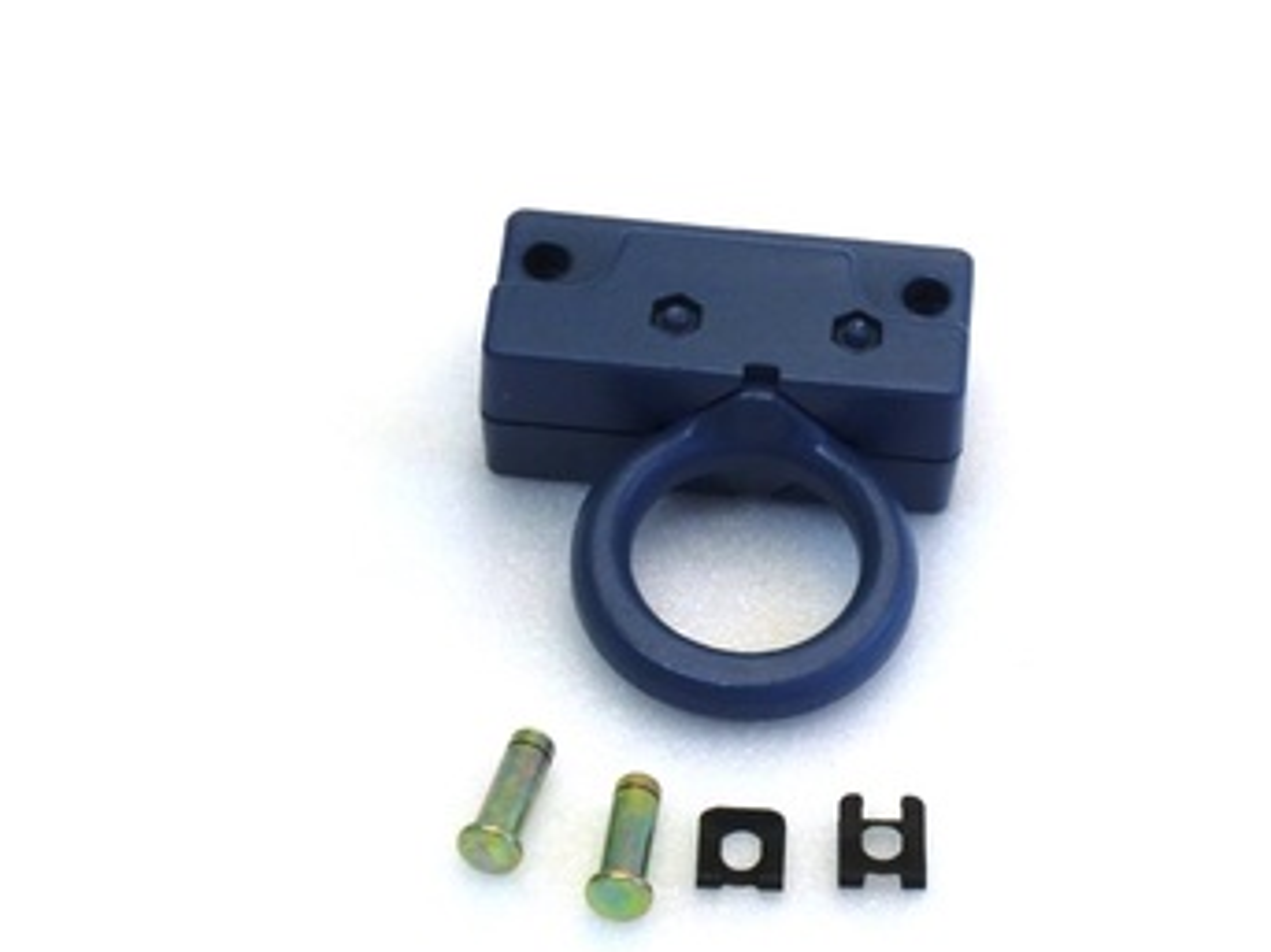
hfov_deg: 20.0
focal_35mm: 98
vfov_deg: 15.1
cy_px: 576
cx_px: 734
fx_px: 3597
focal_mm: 13.02
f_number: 4.7
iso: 200
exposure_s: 1/80
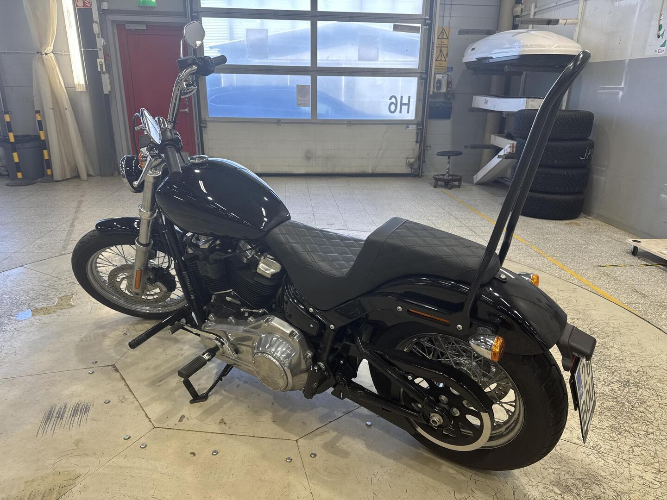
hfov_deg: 71.6
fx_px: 462
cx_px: 334
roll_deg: -0.6
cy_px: 250
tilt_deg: -19.3
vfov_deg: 56.8
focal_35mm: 24
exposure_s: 1/100
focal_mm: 6.76
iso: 50
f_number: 1.78
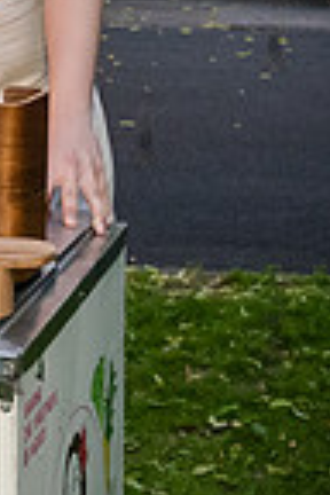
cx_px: -130
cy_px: -20
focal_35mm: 157
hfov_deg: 8.6
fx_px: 2159
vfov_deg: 12.9
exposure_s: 1/200
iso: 4000
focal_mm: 31
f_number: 3.5
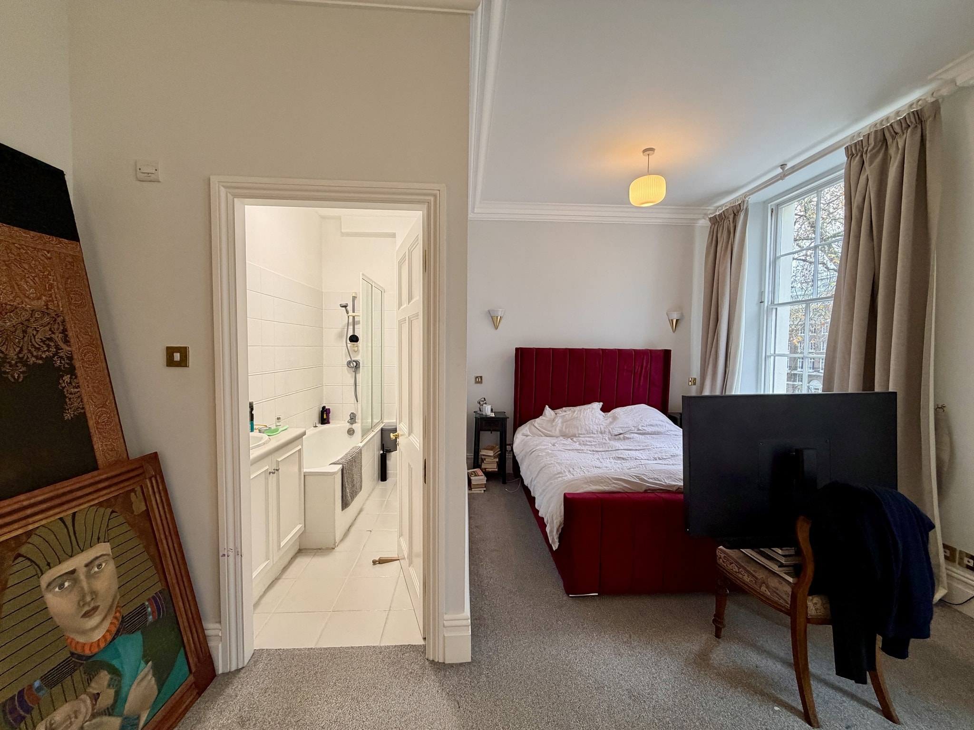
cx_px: 487
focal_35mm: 14
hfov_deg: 102.1
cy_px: 365
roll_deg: -0.2
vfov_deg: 85.7
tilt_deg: -2.4
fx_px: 394
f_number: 2.2
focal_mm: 2.22
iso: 200
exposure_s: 1/50
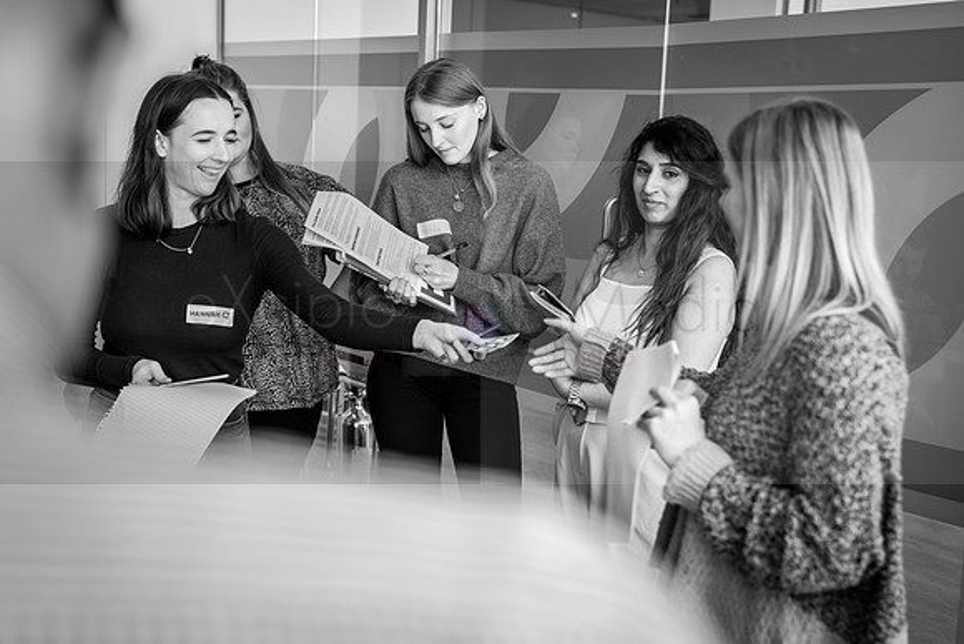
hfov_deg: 41.7
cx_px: 547
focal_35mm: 47
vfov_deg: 28.6
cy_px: 336
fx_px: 1264
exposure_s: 1/160
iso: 100
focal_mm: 41
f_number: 2.8
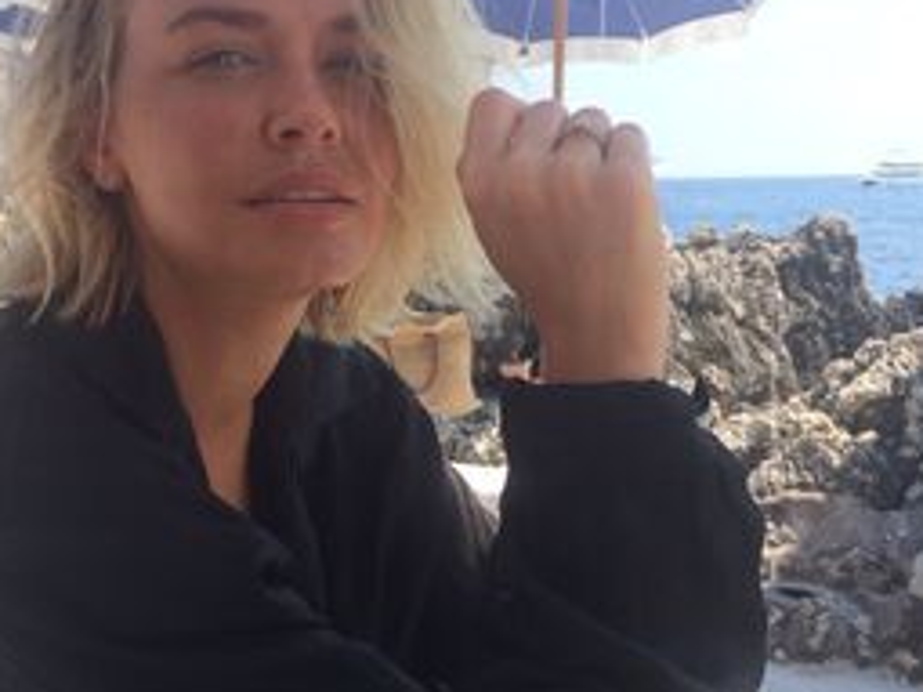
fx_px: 1253
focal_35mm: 47
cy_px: 333
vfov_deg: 30.9
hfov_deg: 40.4
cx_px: 423
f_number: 2.2
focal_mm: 4.12
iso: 32
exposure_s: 1/1026
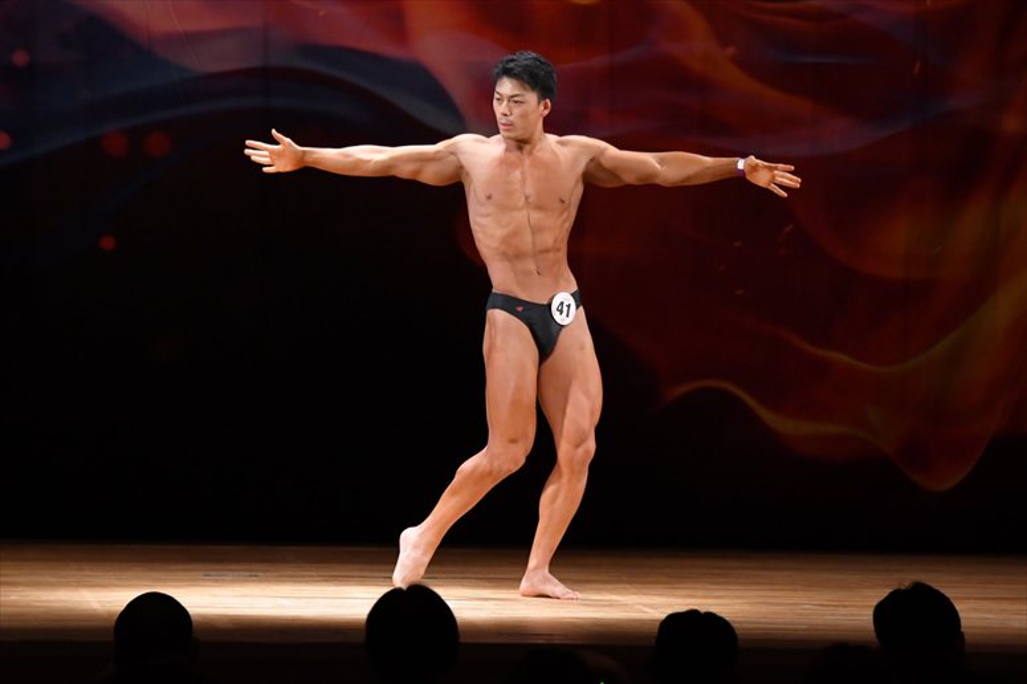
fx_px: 6416
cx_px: 514
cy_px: 342
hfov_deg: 9.2
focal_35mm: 225
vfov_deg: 6.1
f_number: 5.6
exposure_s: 1/400
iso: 4000
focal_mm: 150
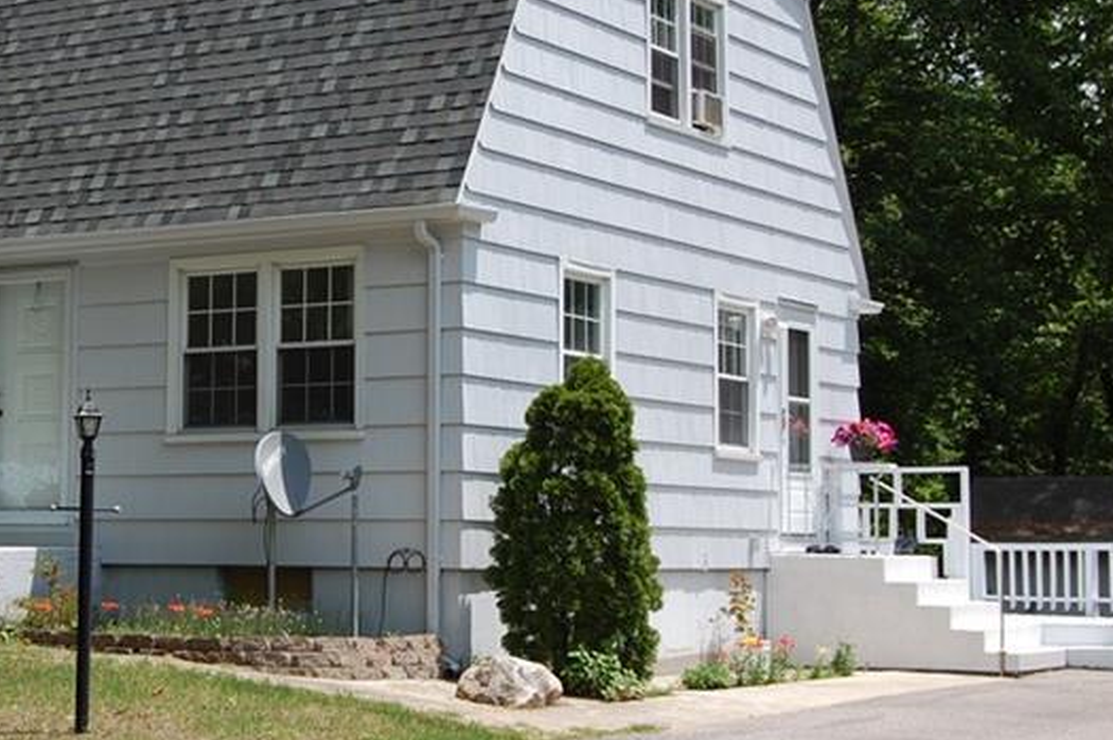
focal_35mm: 76
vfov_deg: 17.9
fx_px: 2347
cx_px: 288
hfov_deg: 26.4
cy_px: 314
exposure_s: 1/320
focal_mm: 26
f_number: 9
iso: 200
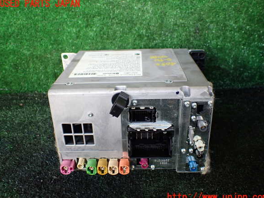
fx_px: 236
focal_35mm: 31
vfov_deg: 45.4
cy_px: 101
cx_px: 134
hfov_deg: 58.4
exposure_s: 1/125
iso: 320
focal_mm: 5.4
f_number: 2.3
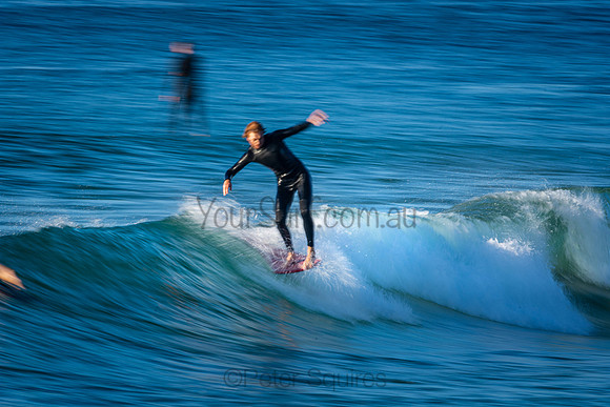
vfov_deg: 1.8
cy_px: 204
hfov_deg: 2.7
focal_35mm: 750
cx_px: 305
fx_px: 12711
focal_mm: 500
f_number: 22
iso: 100
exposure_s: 1/20
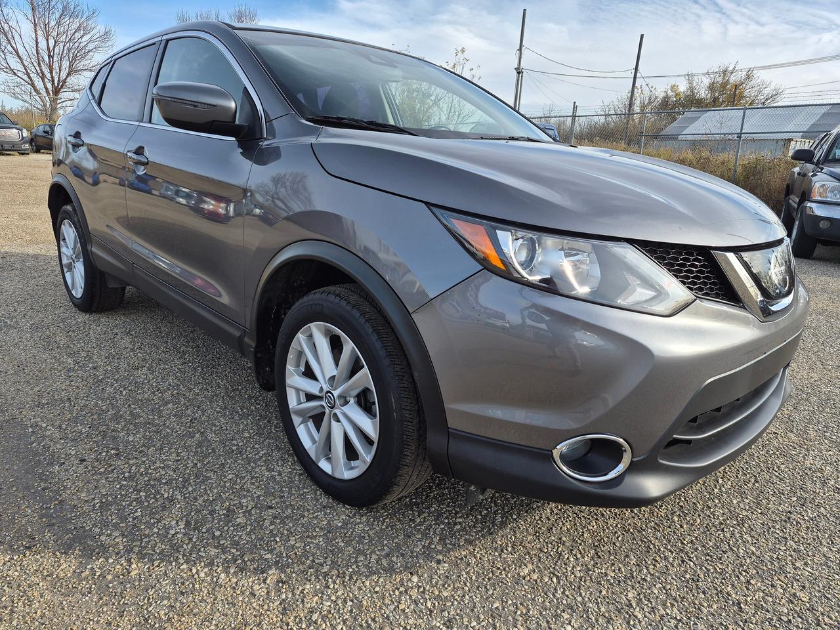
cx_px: 420
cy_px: 315
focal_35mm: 23
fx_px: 558
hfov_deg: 73.9
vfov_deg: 58.9
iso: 80
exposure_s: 1/2976
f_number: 1.8
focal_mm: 5.4
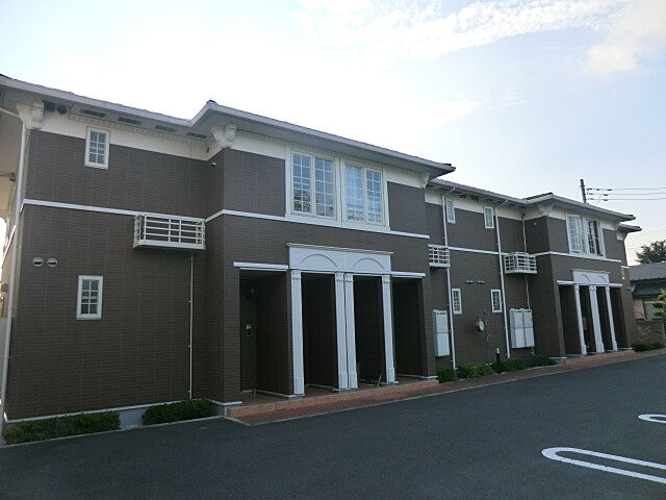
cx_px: 333
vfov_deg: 56.8
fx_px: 462
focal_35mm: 24
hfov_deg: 71.6
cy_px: 250
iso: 80
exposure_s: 1/800
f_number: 3.2
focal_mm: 4.3
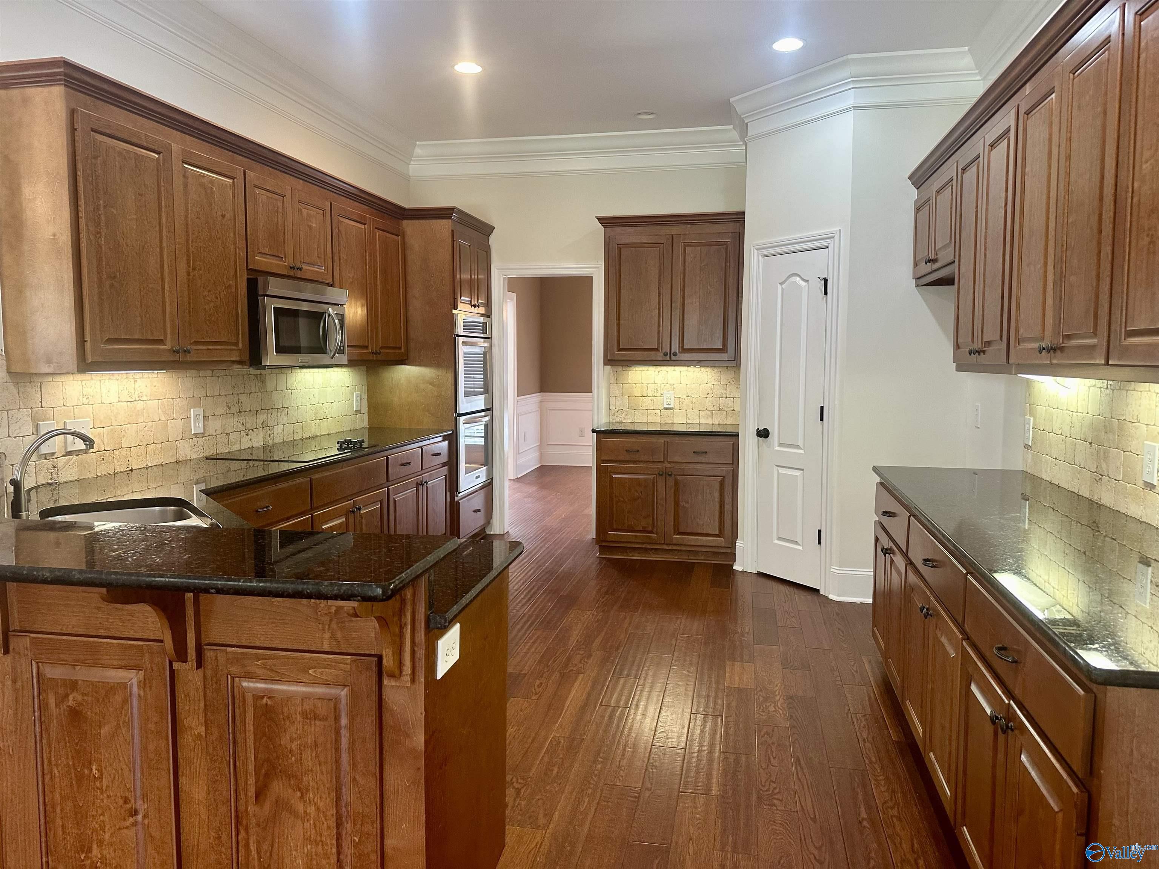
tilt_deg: -4.6
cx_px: 580
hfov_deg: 71.6
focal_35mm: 24
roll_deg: -0.4
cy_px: 434
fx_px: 804
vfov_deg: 56.8
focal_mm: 6.86
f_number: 1.78
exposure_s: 1/60
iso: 200
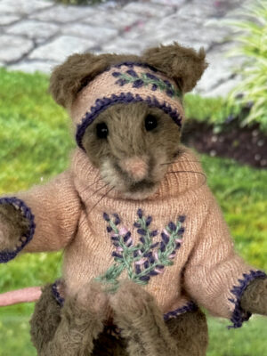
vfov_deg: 39.7
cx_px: 134
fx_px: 494
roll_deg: -3.0
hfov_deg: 30.3
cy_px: 178
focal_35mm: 48
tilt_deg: -18.4
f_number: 1.78
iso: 64
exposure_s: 1/425
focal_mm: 6.76
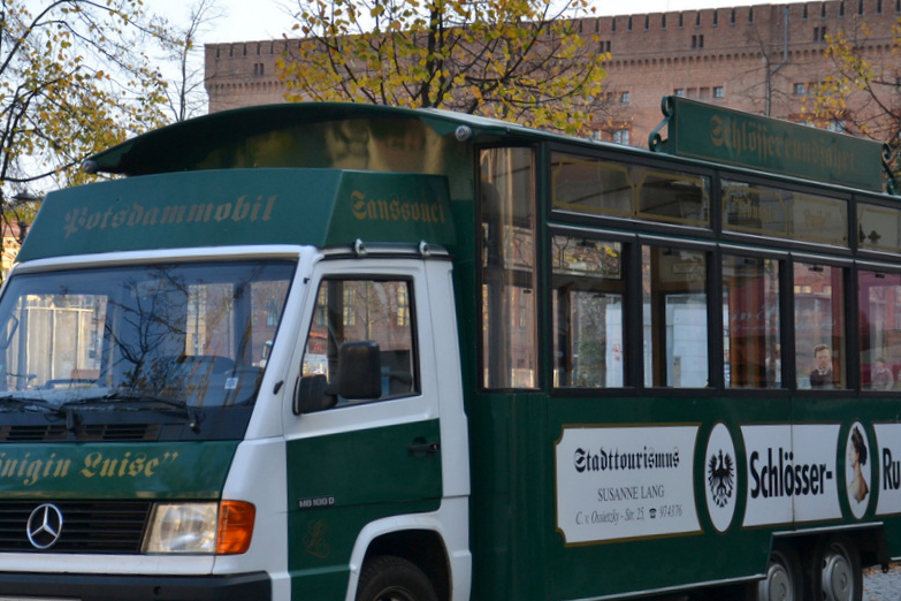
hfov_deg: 22.1
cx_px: 417
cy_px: 305
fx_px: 2302
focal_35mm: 92
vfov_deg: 14.9
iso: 400
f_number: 4.5
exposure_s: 1/500
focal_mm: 40
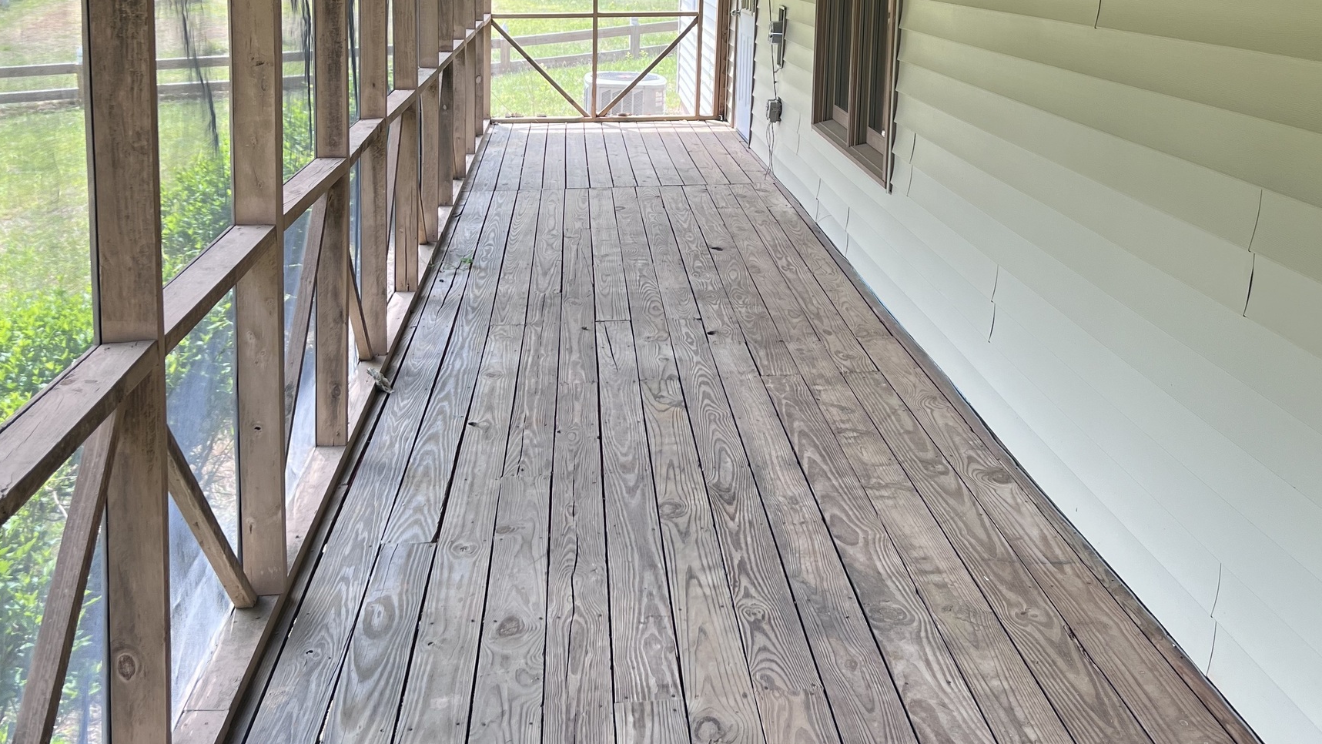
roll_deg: -1.2
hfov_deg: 52.8
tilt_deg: -7.3
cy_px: 122
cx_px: 663
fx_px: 1332
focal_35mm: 38
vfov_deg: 30.3
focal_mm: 5.7
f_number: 1.5
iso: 50
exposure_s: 1/384
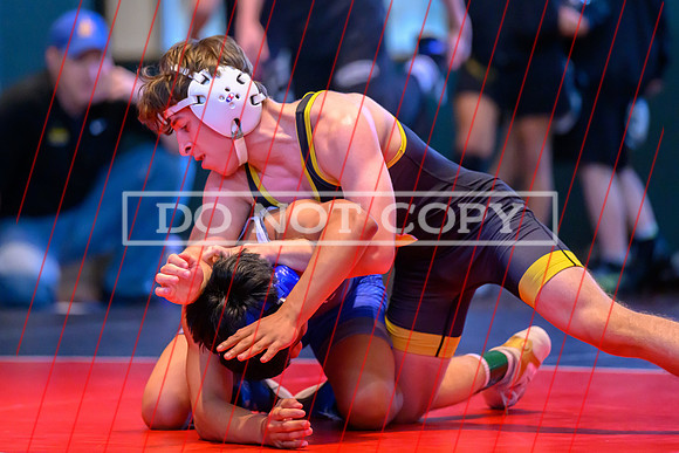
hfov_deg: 8.1
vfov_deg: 5.4
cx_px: 332
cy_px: 170
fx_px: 4783
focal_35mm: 254
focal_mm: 200
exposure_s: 1/800
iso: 6400
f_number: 2.8
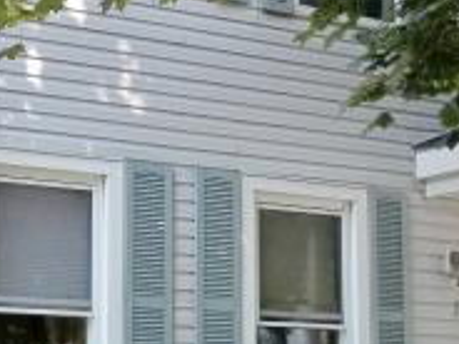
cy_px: 204
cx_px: 152
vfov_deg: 14.2
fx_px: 1379
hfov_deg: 18.8
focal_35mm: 104
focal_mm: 5.9
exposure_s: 1/320
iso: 64
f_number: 3.3
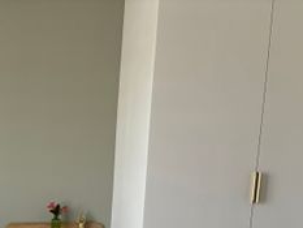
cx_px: -47
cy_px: 292
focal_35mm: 67
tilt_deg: -10.3
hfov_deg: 26.2
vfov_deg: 20.2
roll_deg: -0.4
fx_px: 587
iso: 125
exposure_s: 1/96
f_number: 1.6
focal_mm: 5.96
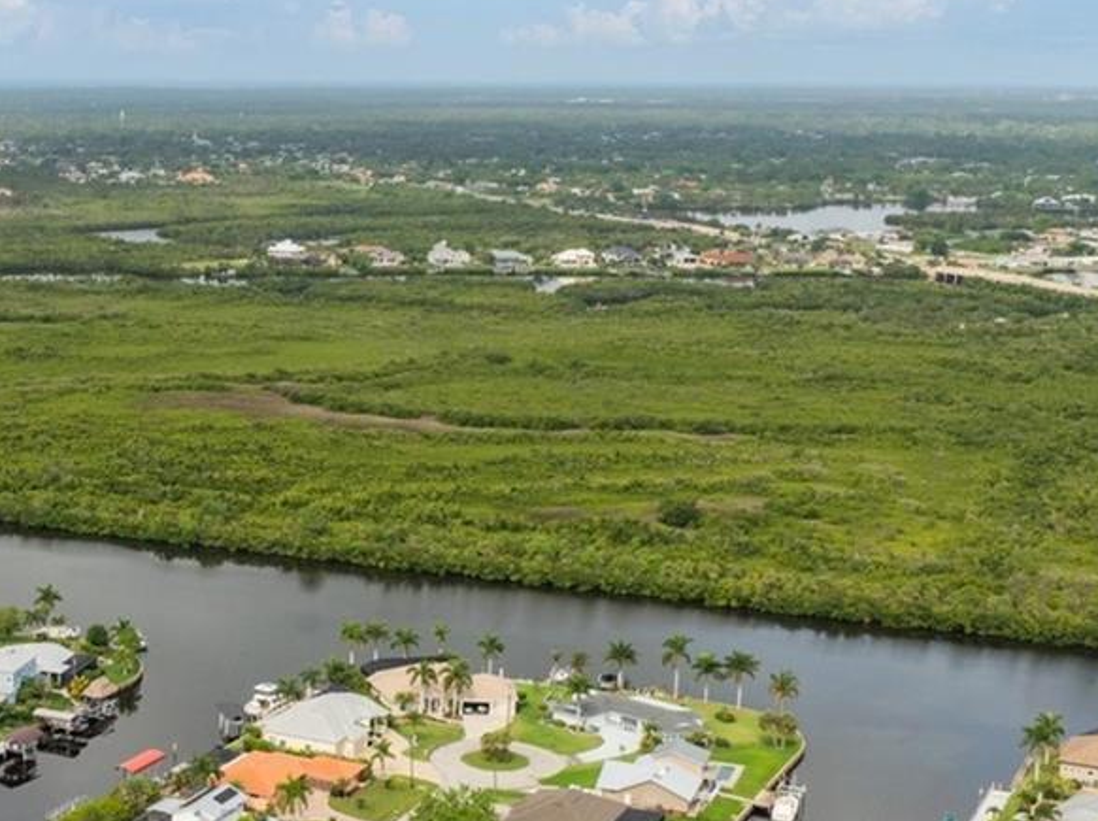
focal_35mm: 66
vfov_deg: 22.1
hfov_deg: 28.2
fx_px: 2091
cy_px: 565
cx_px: 89
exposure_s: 1/2500
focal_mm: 12.29
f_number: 2.8
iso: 100
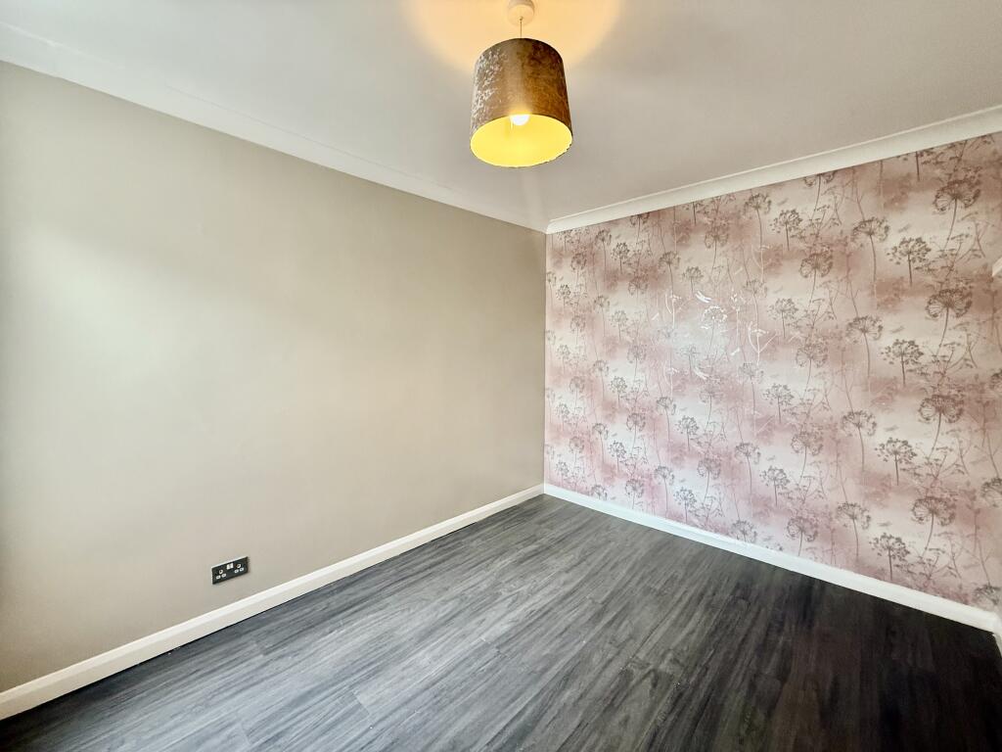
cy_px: 376
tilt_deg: -3.3
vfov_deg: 85.7
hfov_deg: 102.1
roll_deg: -0.4
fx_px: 405
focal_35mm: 14
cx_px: 501
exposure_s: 1/99
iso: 250
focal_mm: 2.22
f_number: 2.2
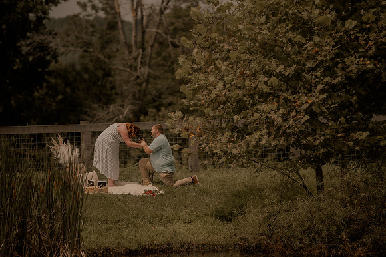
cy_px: 128
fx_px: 2143
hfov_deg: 10.3
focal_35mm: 200
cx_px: 193
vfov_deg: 6.9
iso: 125
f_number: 2.8
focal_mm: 200
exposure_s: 1/1600
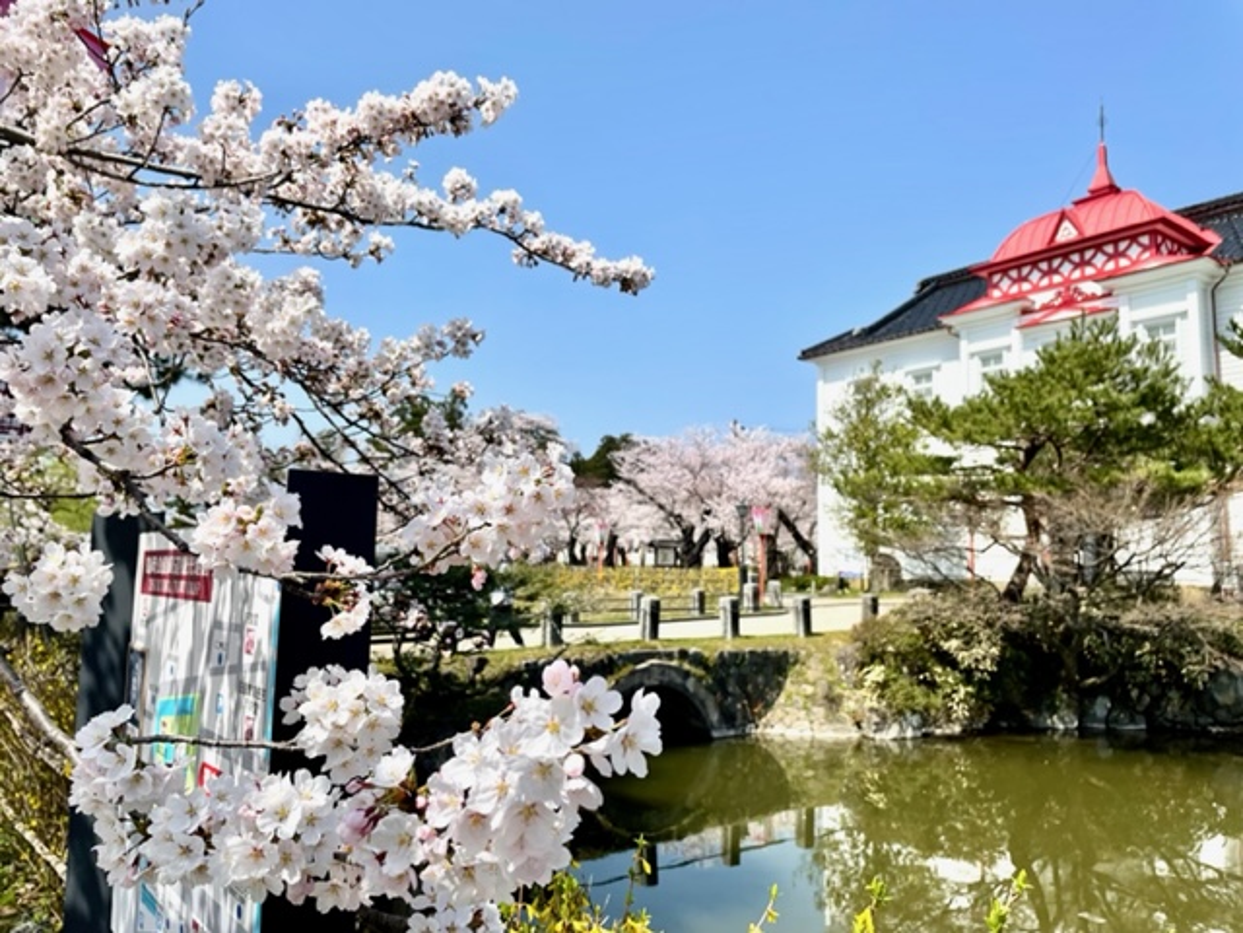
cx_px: 622
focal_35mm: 26
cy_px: 466
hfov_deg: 67.3
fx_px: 934
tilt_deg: +6.3
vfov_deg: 53.1
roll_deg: -0.8
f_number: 1.6
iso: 32
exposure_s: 1/3731
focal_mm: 4.2
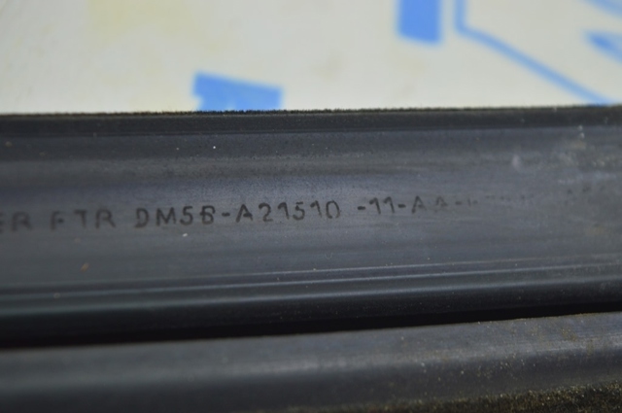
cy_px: 206
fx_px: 1424
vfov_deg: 16.5
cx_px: 311
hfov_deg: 24.6
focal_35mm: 82
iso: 400
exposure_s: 1/20
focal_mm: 55
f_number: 5.6
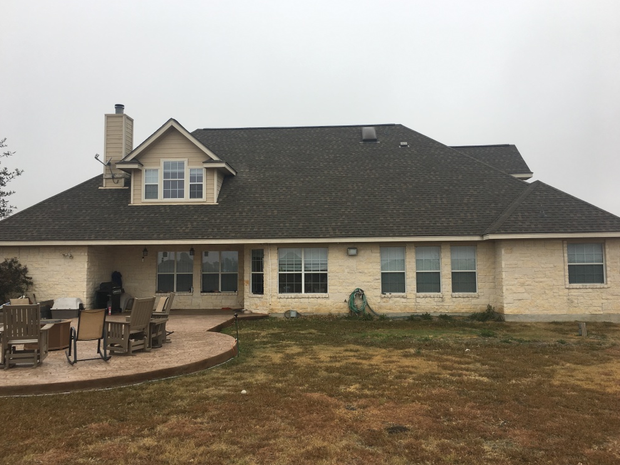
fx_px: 537
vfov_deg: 46.8
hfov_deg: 60.0
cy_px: 227
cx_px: 309
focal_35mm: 30
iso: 25
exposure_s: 1/329
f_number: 2.2
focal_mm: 4.15
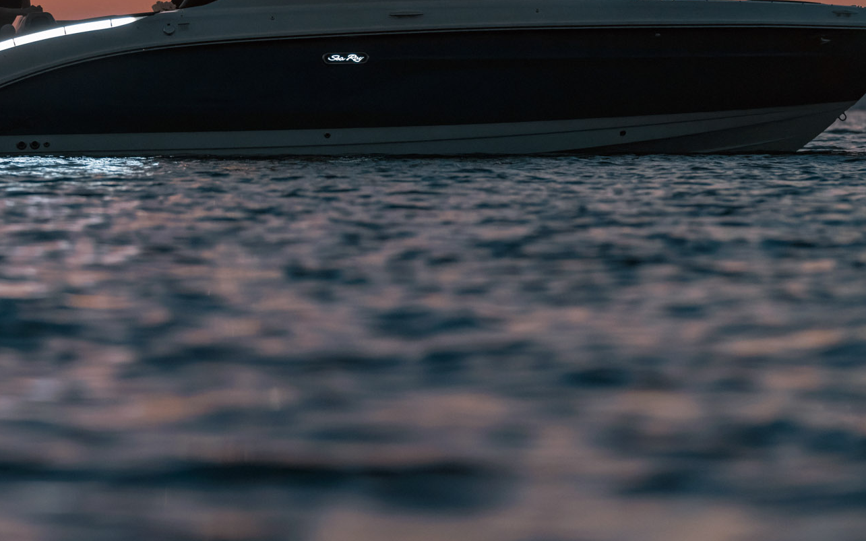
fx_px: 5334
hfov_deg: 9.3
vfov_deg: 5.8
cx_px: 290
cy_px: -2
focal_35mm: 226
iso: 1250
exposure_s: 1/250
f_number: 2.8
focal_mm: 114
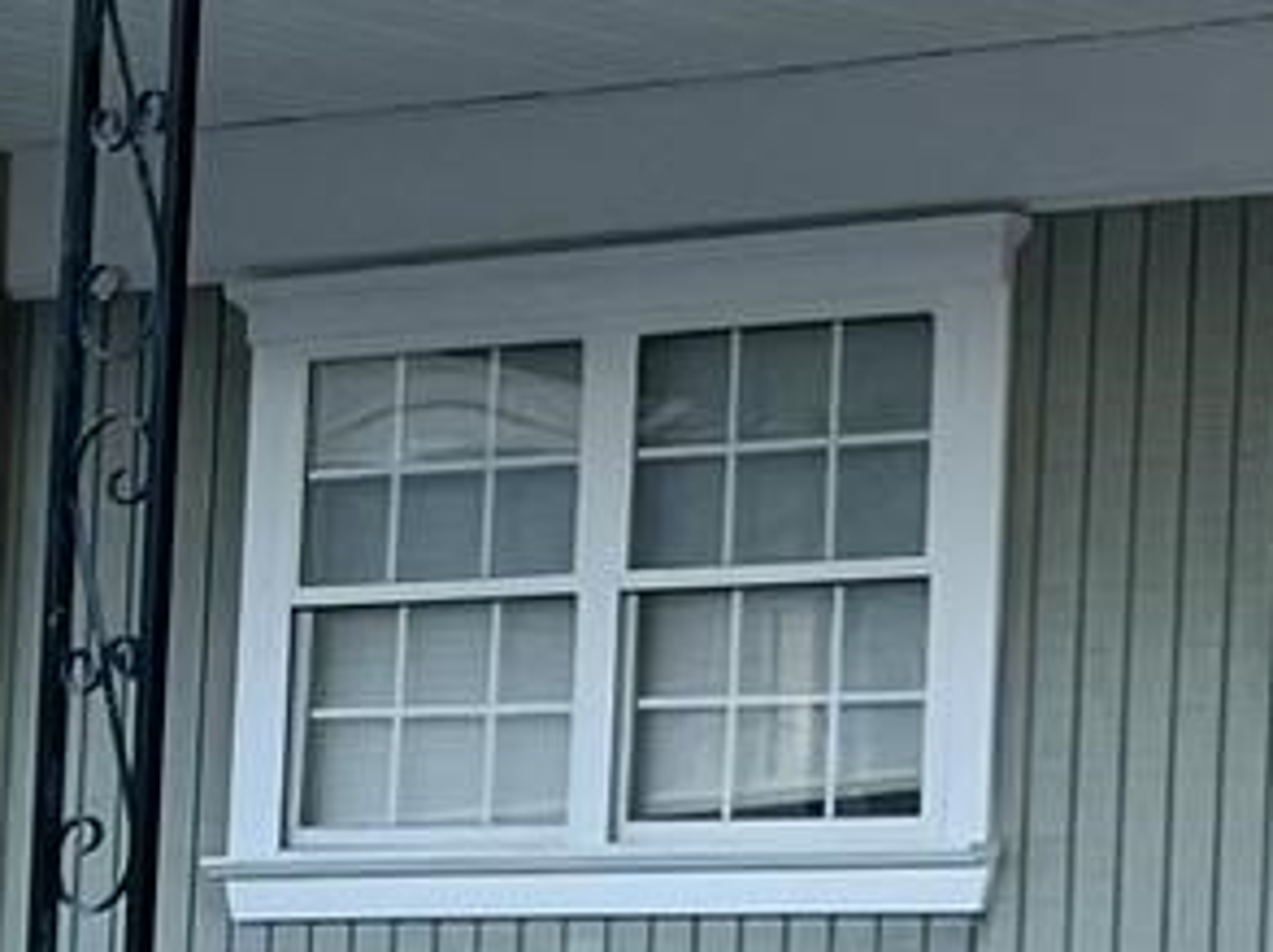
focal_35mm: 182
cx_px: 1890
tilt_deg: +4.3
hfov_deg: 10.5
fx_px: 6685
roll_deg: -2.2
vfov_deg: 8.1
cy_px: 613
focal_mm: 5.7
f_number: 1.5
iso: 50
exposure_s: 1/1100
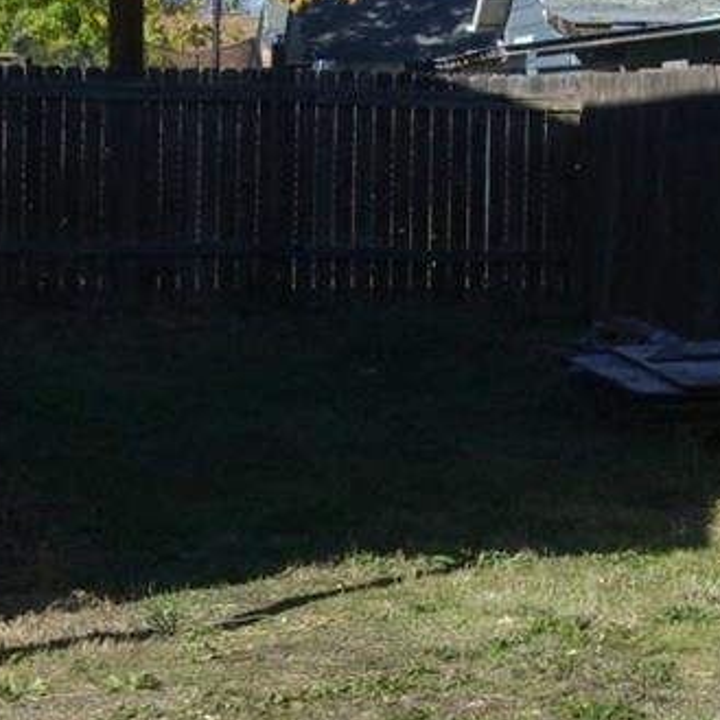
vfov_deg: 11.4
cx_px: 416
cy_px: 430
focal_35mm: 153
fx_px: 3600
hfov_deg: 11.4
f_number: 5.6
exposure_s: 1/320
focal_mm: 7.9
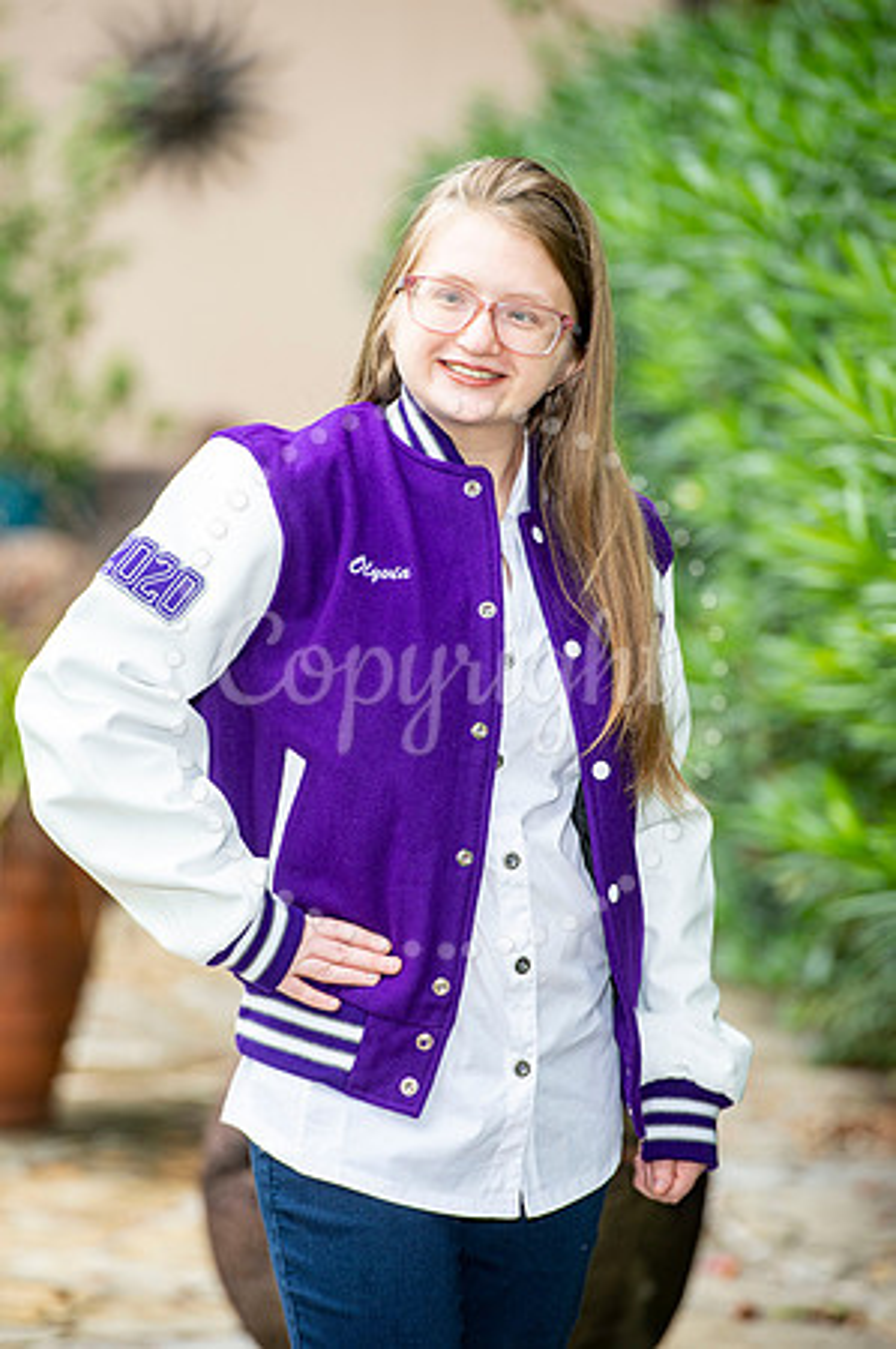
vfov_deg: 10.3
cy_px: 674
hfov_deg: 6.9
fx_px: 7483
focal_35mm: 200
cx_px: 448
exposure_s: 1/125
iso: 320
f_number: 6.3
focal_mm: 200
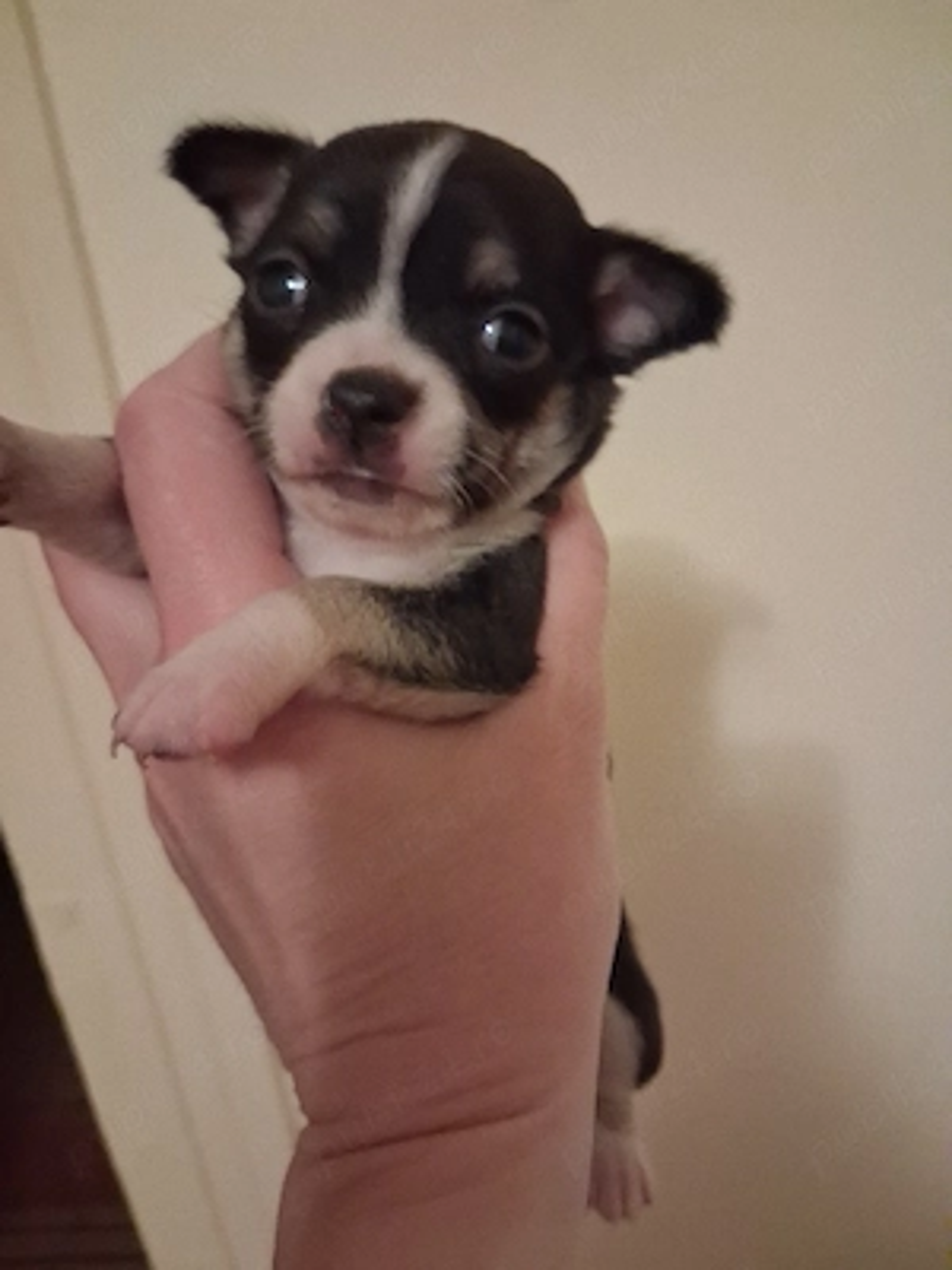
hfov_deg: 51.4
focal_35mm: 27
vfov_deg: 65.3
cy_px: 635
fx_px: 990
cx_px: 476
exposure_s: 1/13
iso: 1000
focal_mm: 4
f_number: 1.8
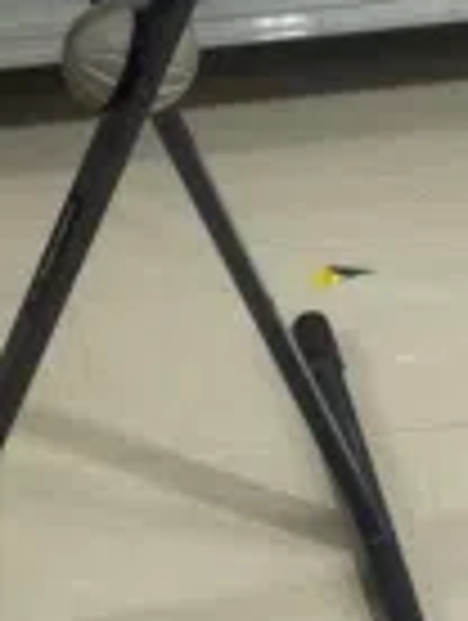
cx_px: 135
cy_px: 4
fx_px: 2498
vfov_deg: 14.0
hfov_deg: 10.7
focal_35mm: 139
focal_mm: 6.76
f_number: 1.78
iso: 200
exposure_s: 1/60
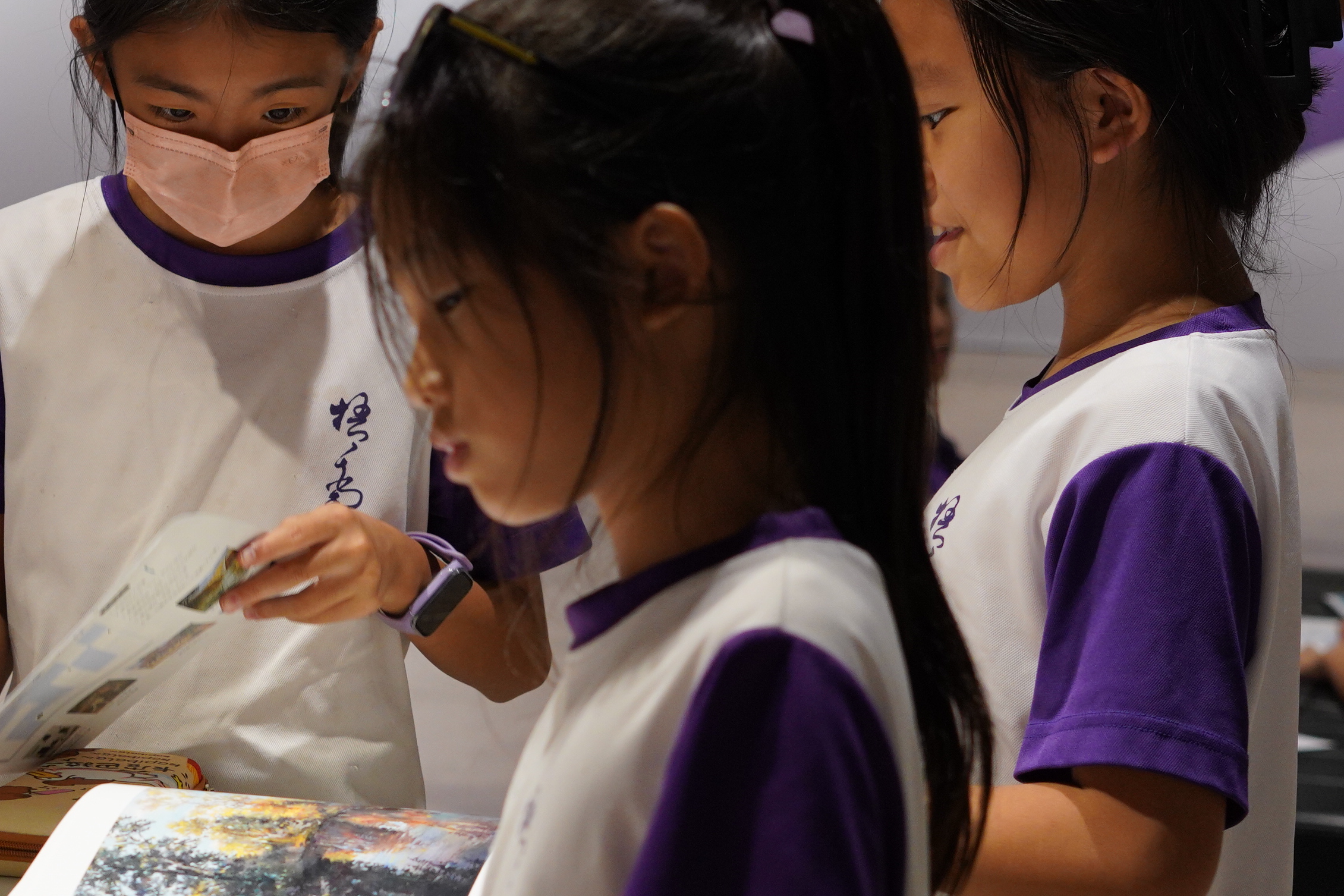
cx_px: -124
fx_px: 5151
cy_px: 660
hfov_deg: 14.5
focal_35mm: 138
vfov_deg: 9.9
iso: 800
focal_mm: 50
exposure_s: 1/160
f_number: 4
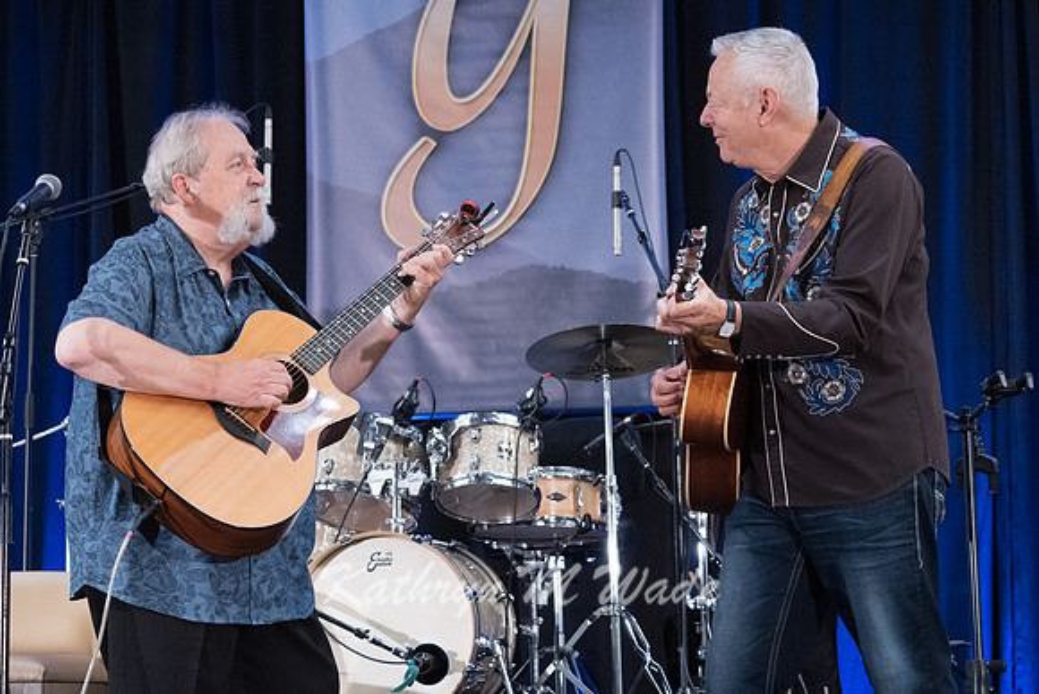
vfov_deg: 14.6
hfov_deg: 21.7
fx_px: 2713
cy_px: 347
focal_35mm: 94
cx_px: 520
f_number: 5.6
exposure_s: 1/250
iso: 12800
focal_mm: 94
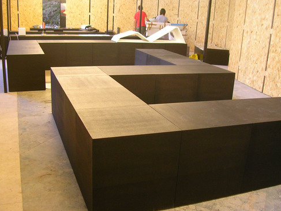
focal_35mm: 39
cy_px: 107
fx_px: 317
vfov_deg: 36.8
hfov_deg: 47.9
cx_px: 140
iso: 89
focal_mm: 5.8
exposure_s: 1/5.9
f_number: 2.8
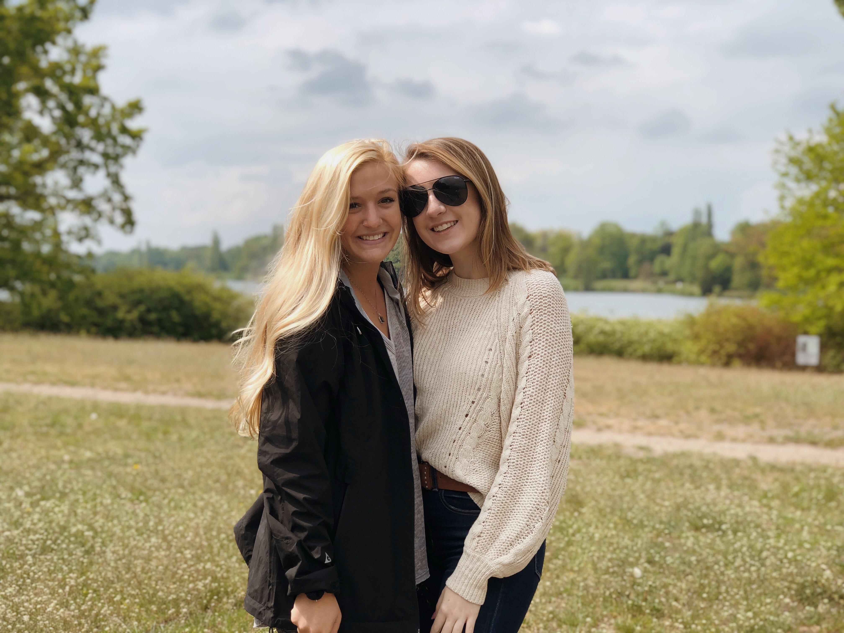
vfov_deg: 25.7
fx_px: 1390
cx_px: 422
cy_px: 316
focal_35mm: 57
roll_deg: -1.5
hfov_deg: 33.8
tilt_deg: -2.6
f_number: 2.8
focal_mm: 6.6
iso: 20
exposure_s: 1/476
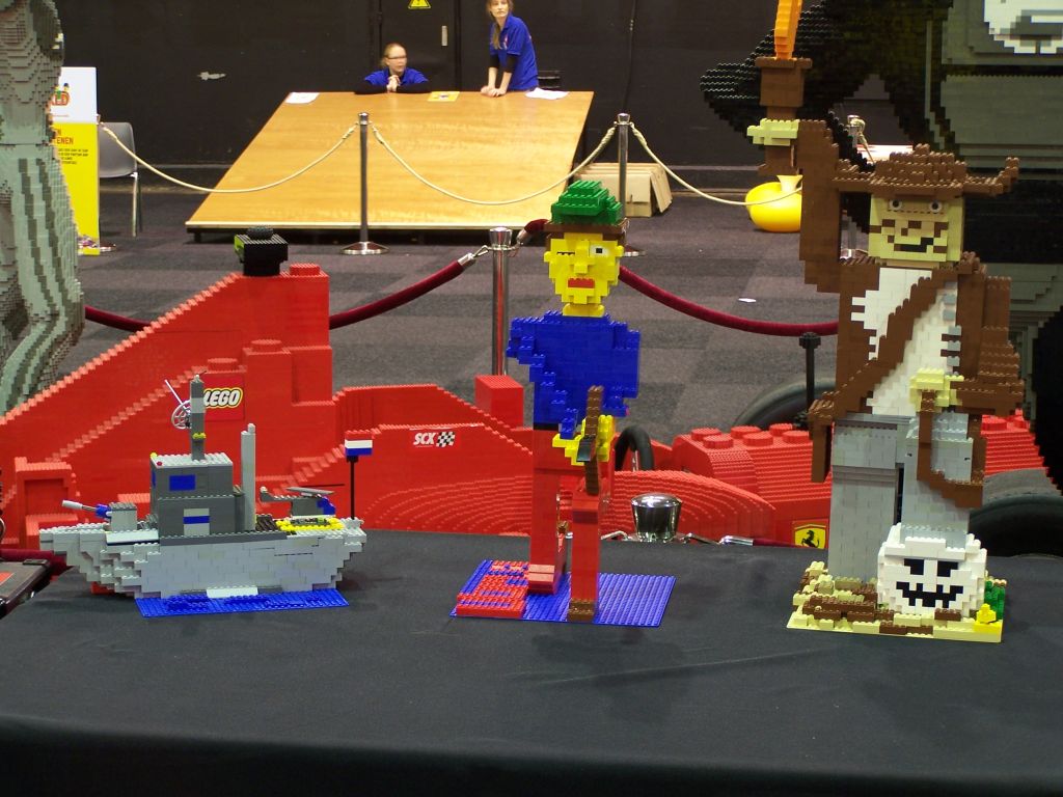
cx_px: 532
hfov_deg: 26.0
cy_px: 398
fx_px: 2303
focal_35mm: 75
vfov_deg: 19.6
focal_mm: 12.4
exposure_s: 1/2
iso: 80
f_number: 3.2
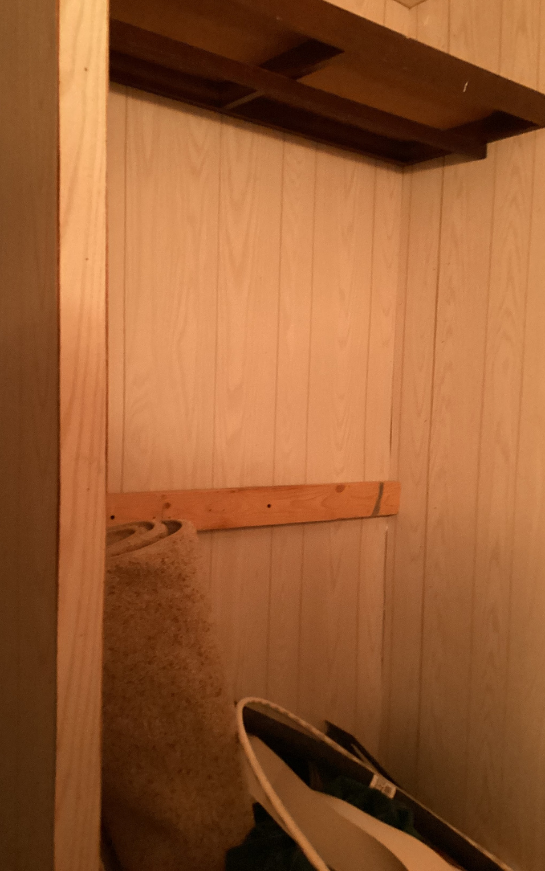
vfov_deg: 58.1
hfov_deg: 38.3
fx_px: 784
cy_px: 435
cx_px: 259
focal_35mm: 33
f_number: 2.4
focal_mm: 3.3
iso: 320
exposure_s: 1/60
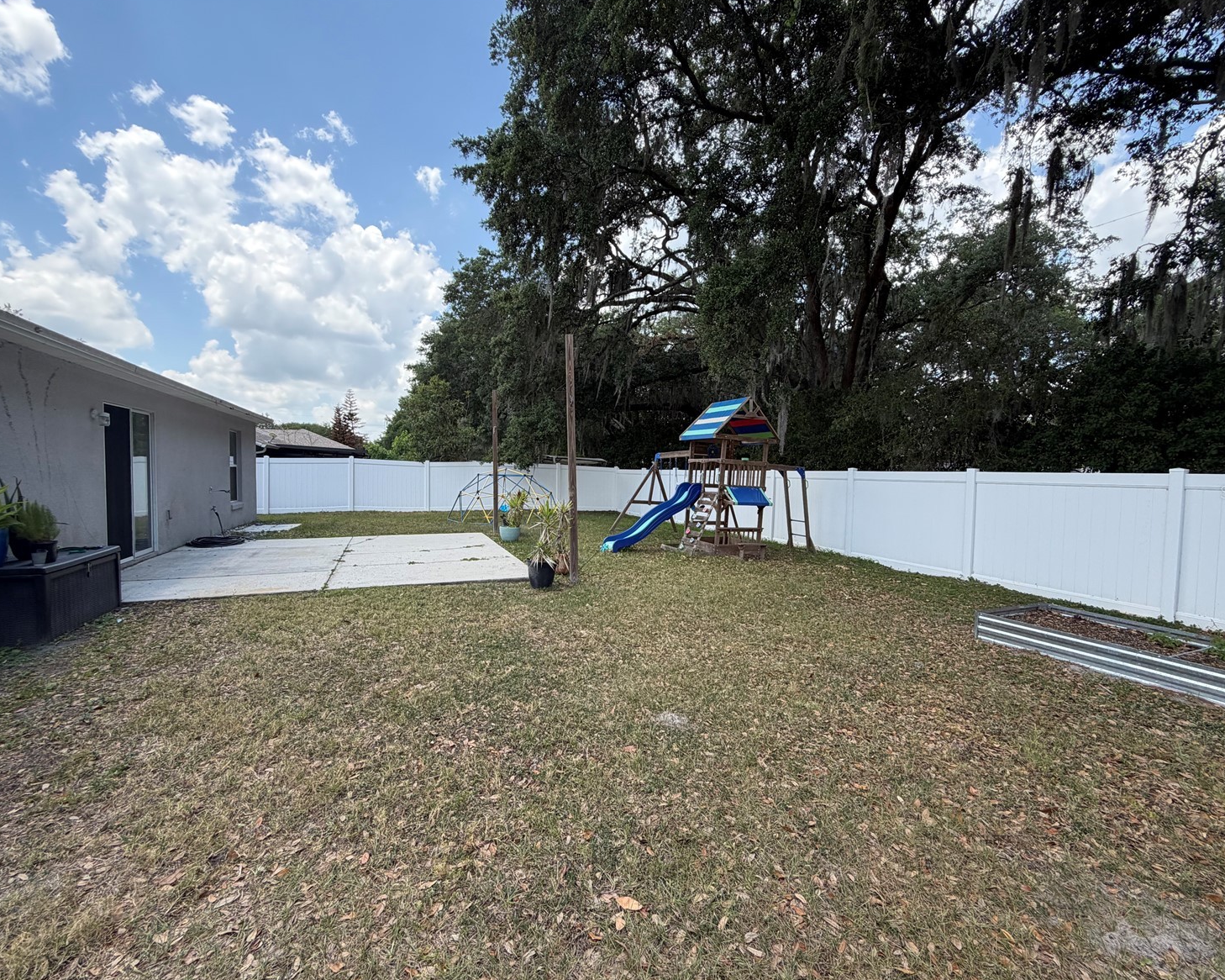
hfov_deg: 96.8
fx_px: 544
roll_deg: -0.5
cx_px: 628
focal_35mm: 15
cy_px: 492
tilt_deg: -2.6
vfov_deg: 84.0
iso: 40
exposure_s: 1/540
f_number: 2.2
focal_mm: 2.22
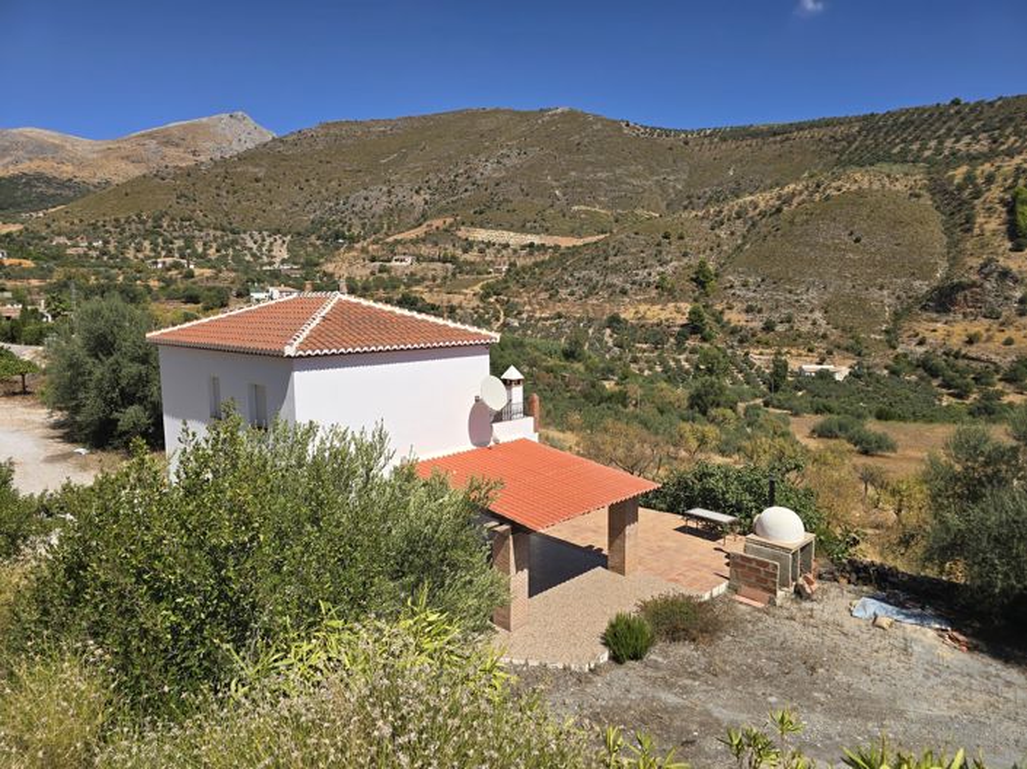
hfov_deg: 74.0
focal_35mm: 23
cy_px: 384
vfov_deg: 58.8
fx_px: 682
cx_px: 514
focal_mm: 6.3
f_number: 1.7
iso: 12
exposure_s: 1/1212
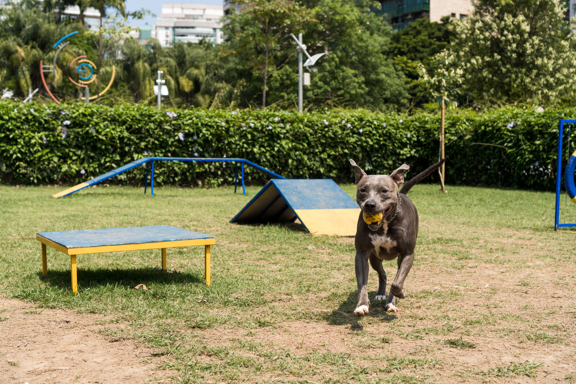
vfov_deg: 25.8
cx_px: 288
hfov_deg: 37.8
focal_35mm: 52
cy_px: 192
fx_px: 840
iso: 100
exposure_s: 1/800
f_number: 4.5
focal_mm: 35
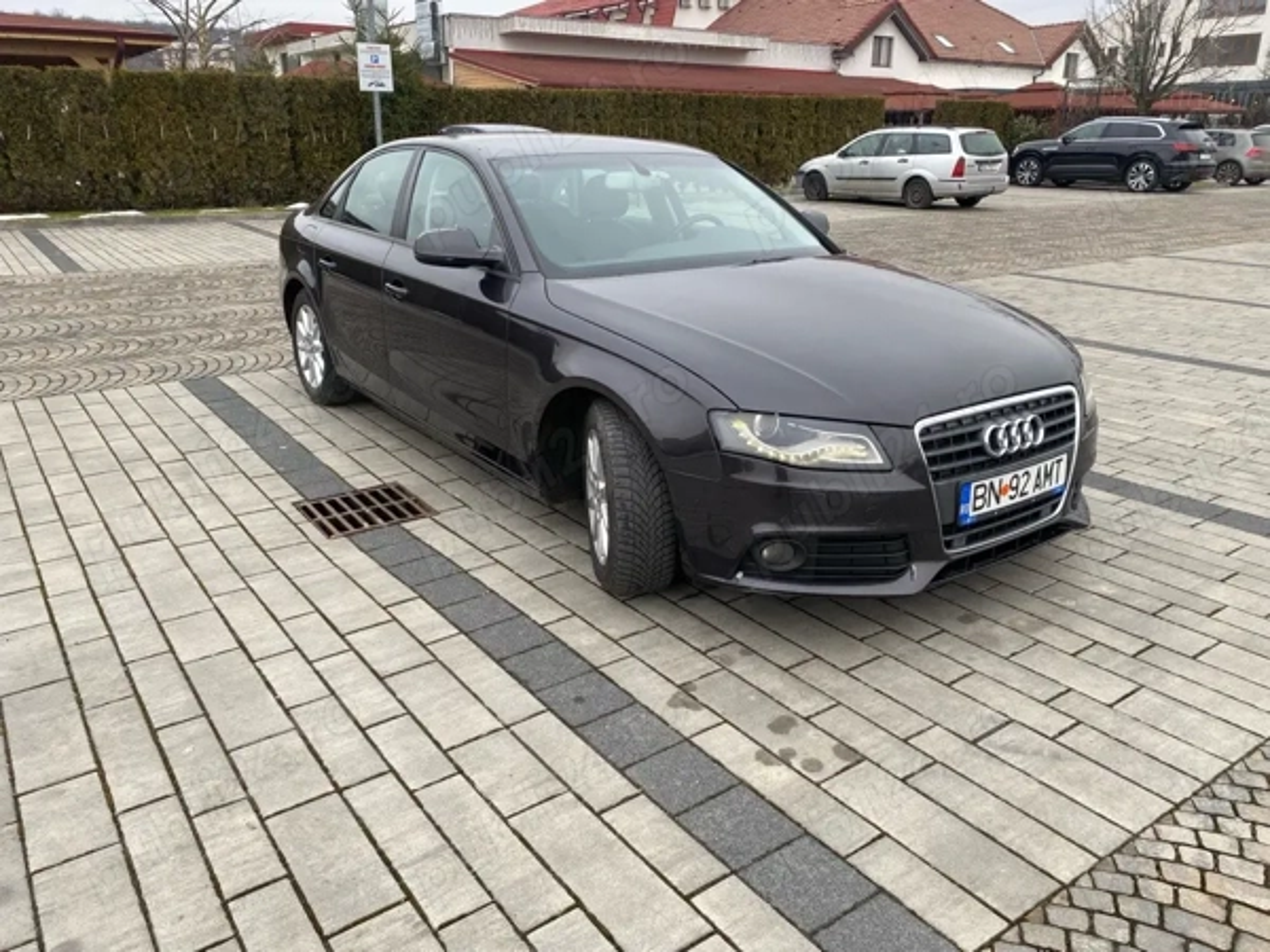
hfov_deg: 67.3
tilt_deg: -20.7
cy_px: 476
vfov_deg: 53.1
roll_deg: -0.9
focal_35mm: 26
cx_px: 635
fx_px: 954
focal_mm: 4.25
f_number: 1.8
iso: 32
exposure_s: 1/189
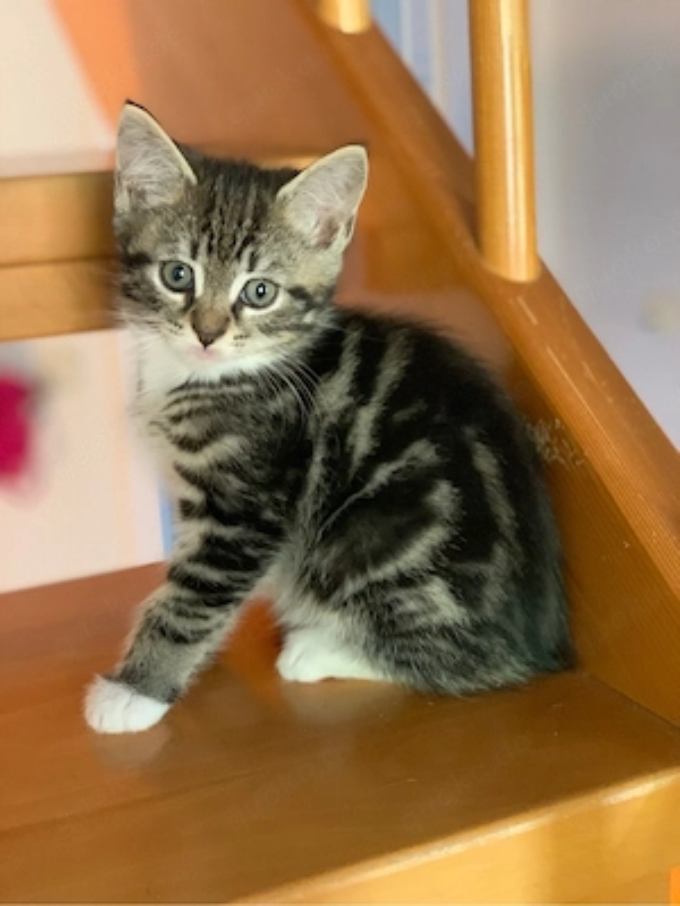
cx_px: 340
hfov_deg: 28.0
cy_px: 453
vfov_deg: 36.8
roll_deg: +3.2
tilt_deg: -17.0
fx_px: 1362
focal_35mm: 52
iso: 800
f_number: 2.4
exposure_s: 1/30
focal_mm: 6
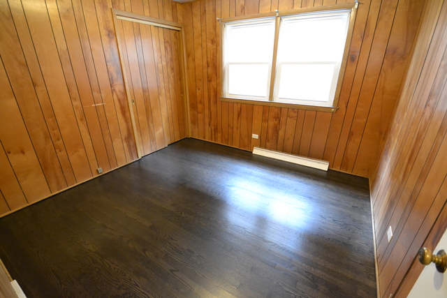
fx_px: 186
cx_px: 224
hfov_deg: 100.4
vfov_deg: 77.4
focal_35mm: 15
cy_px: 149
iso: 3200
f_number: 3.5
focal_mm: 10
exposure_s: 1/50
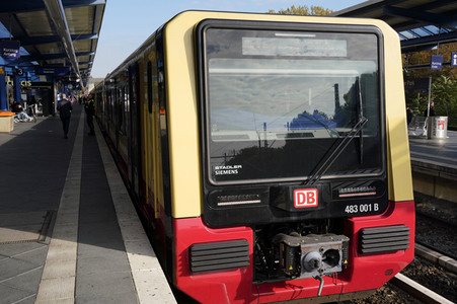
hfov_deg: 51.9
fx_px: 469
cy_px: 152
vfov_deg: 35.9
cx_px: 228
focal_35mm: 37
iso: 640
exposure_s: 1/1600
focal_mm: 37
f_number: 7.1
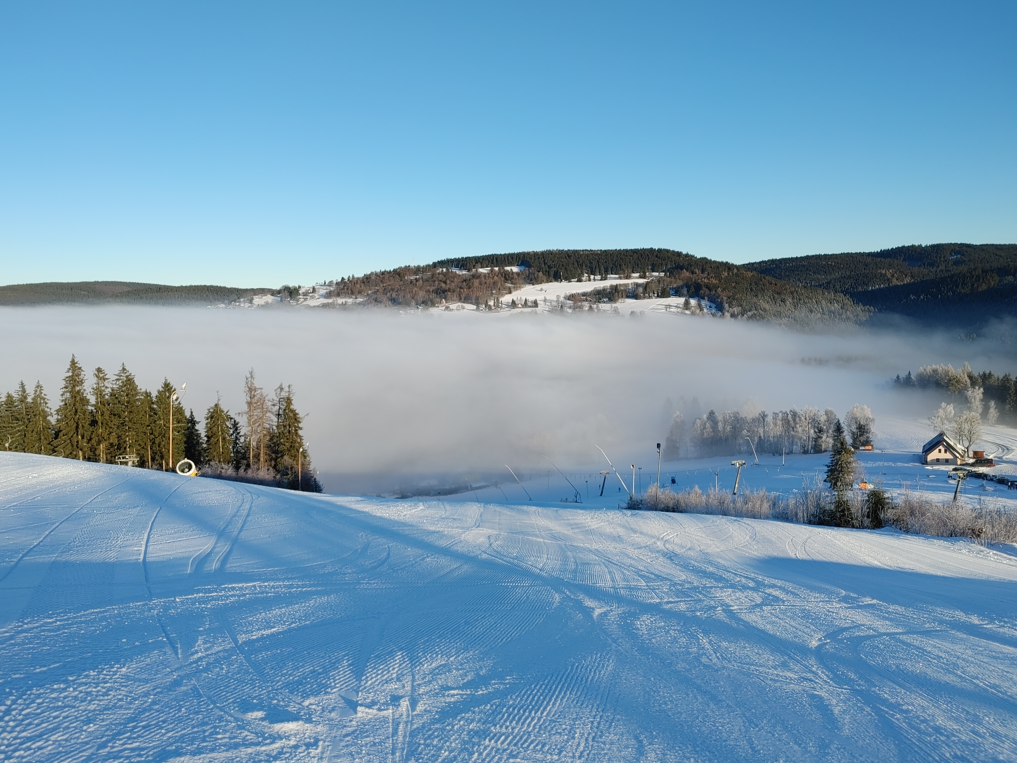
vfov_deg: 51.4
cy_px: 376
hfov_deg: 65.3
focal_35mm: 27
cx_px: 509
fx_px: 793
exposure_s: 1/1370
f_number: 1.8
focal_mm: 4.81
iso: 50
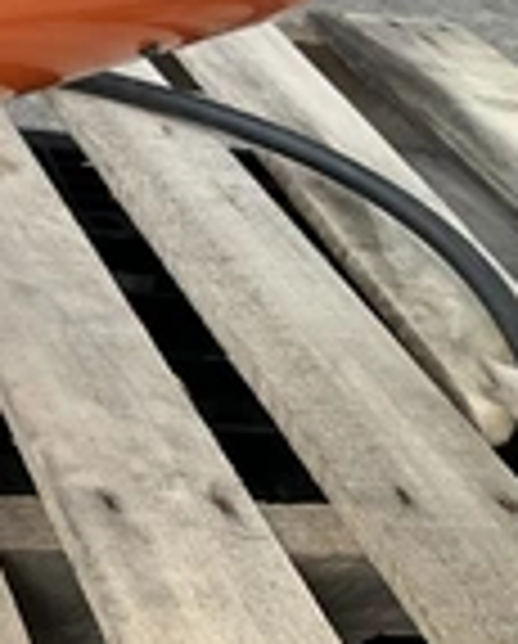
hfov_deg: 16.8
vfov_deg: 23.0
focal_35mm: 79
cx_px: -360
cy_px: -23
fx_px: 1509
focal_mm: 3
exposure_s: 1/175
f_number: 1.8
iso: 20
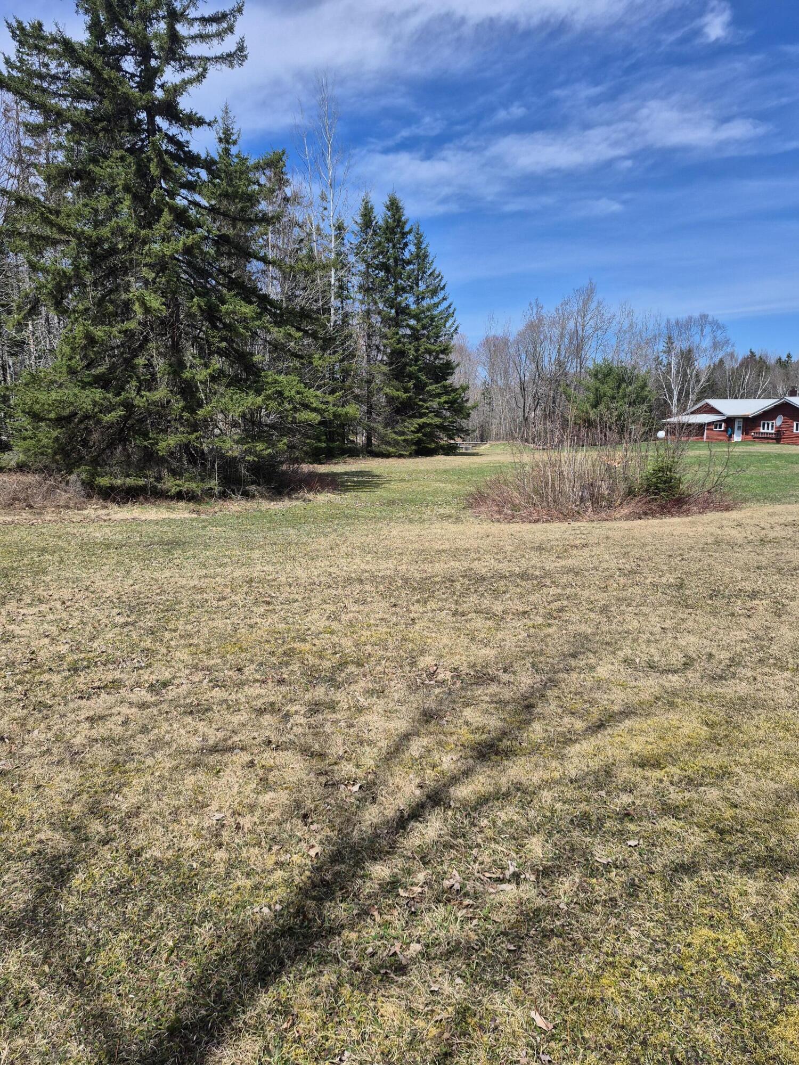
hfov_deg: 58.9
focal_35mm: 23
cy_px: 532
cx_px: 400
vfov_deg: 73.9
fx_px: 708
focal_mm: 5.4
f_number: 1.8
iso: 25
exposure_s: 1/1684
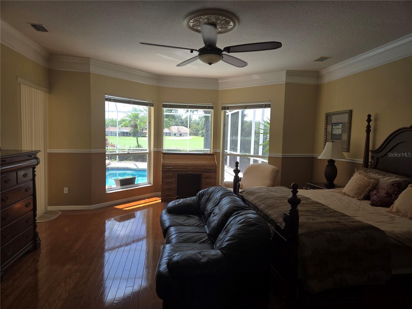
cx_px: 206
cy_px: 154
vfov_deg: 58.9
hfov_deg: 73.9
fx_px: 274
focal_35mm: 23
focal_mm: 5.4
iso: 25
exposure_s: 1/170
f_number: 1.8
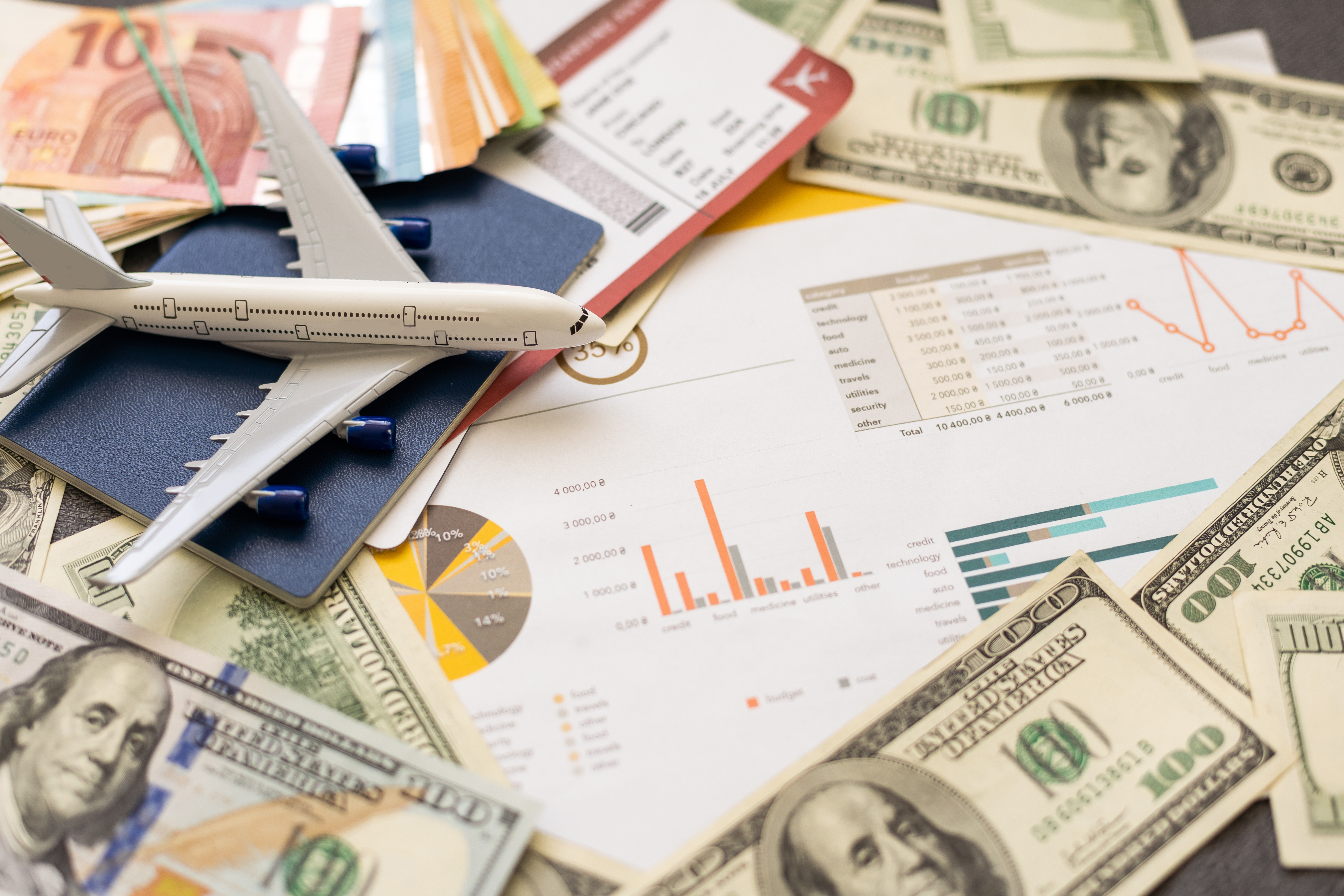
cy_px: 448
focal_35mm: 50
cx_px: 672
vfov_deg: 27.0
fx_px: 1867
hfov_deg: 39.6
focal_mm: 50
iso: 160
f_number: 2.8
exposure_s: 1/80
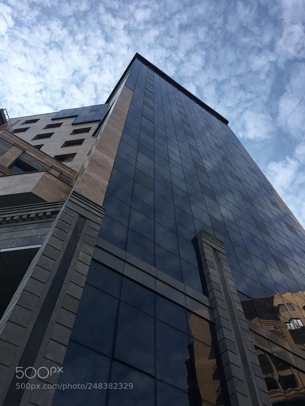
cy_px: 203
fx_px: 341
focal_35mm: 29
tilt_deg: +62.0
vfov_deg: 61.7
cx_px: 152
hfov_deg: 48.2
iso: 25
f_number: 2.2
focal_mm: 4.15
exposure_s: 1/1148
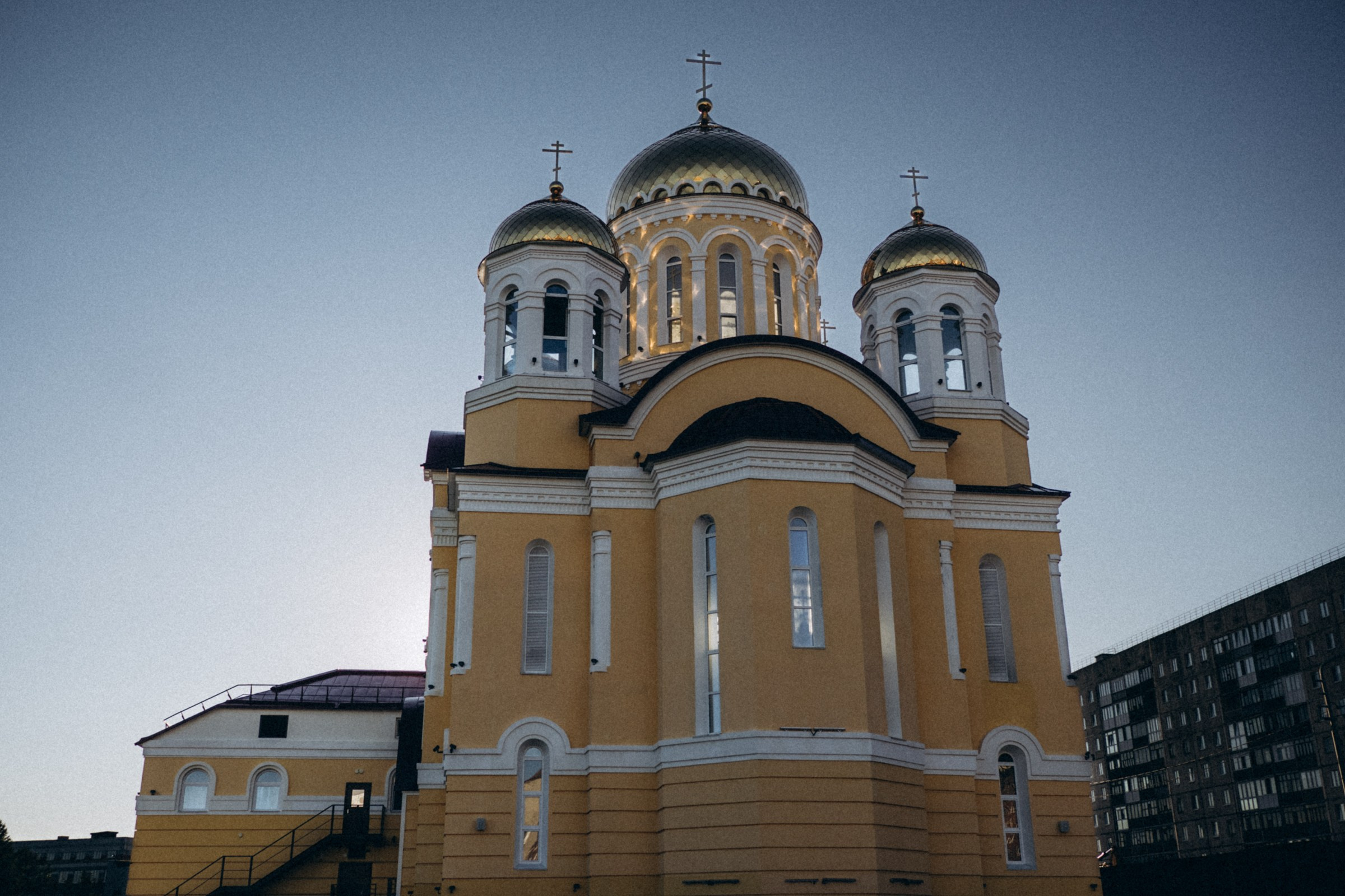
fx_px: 1321
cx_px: 672
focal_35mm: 35
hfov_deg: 54.0
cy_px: 392
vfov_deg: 37.4
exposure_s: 1/3200
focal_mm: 17
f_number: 2.2
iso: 100
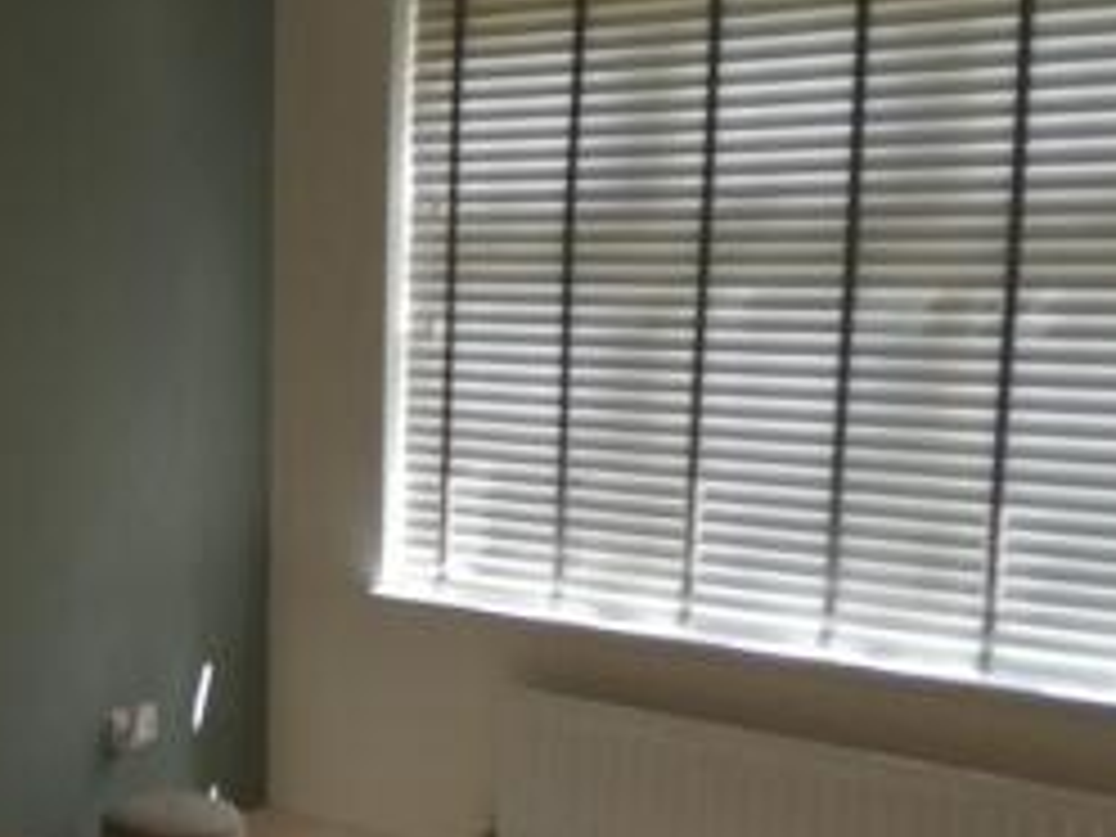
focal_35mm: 61
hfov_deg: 30.7
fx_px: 1967
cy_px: 538
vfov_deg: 23.9
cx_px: 182
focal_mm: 3.6
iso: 64
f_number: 1.8
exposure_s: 1/100
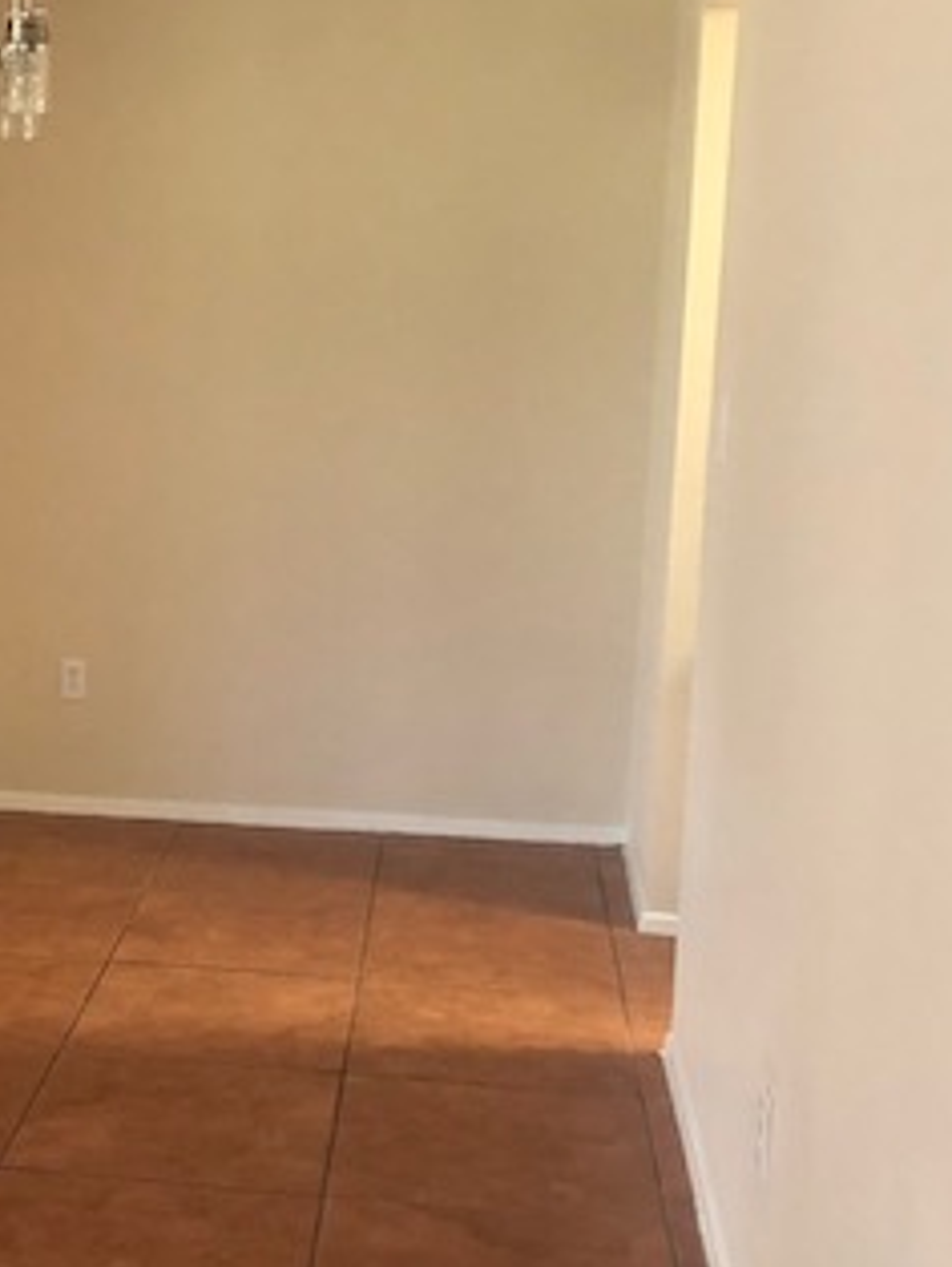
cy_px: 694
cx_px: 125
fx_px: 2087
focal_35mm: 57
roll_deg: -0.4
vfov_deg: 33.7
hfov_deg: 25.0
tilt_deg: -12.9
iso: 100
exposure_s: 1/15
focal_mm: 3.99
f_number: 1.8
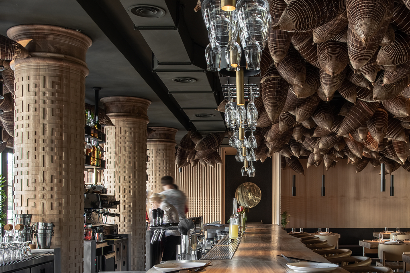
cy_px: 202
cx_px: 254
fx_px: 535
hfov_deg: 41.6
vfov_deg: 28.3
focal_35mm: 47
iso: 160
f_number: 8
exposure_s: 1/40
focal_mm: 24
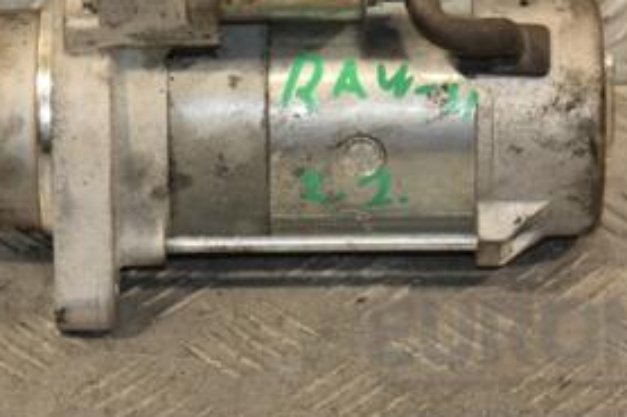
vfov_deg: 6.4
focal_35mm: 214
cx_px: 327
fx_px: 3725
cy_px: 32
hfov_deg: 9.6
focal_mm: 66
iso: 800
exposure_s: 1/160
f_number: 5.3
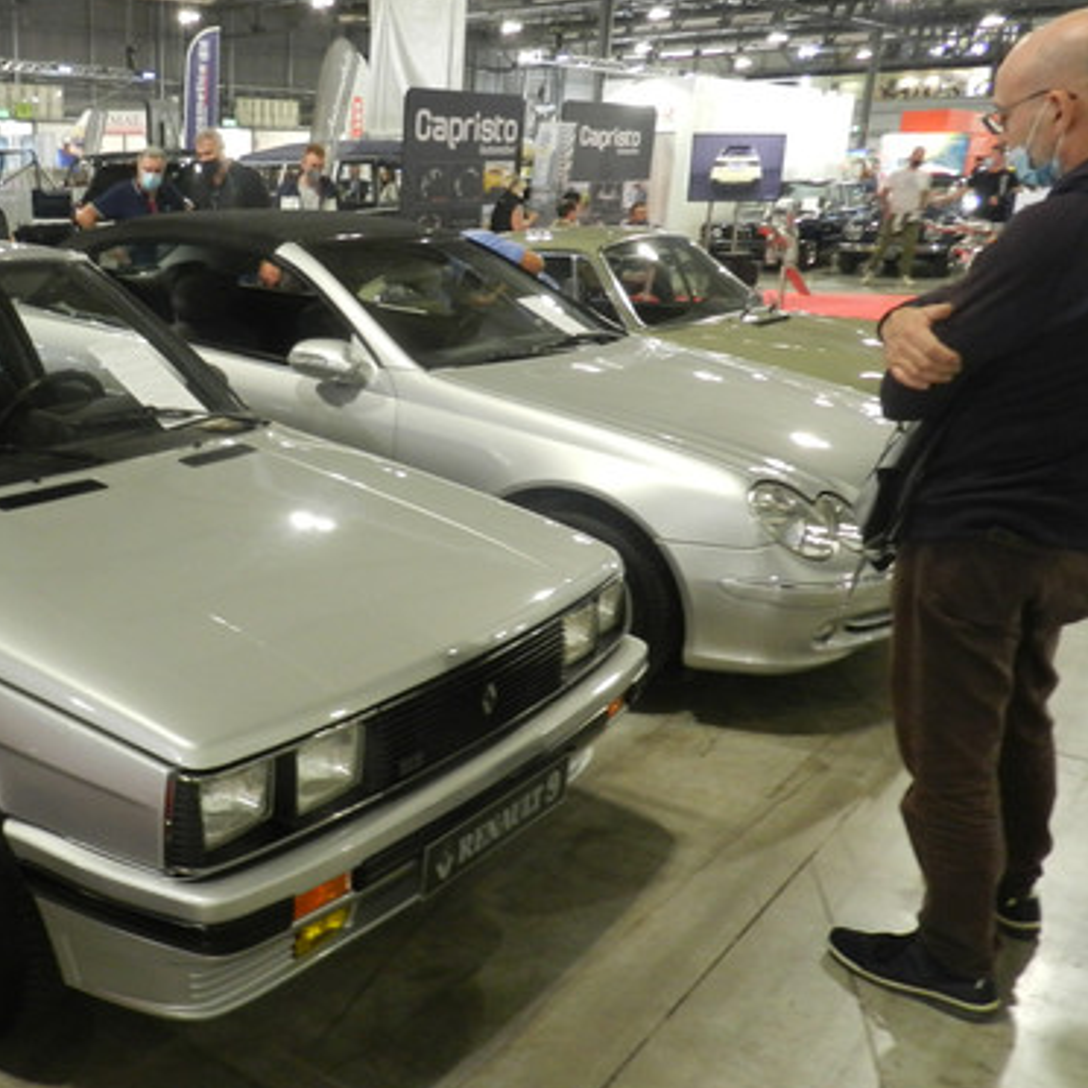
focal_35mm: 35
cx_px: 202
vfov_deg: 47.2
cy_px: 570
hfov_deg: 44.7
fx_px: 1245
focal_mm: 4
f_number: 3.4
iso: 400
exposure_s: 1/13
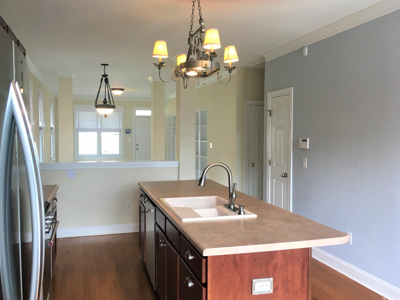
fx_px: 358
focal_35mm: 31
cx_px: 191
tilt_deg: -1.7
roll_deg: +0.1
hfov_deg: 58.3
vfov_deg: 45.4
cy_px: 144
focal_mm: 4.15
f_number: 2.2
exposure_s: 1/30
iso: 32
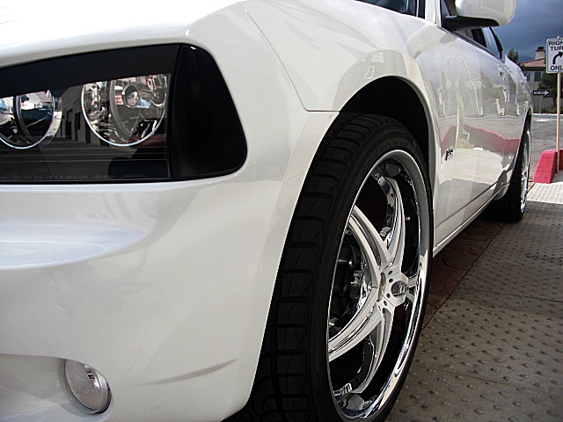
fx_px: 586
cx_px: 282
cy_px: 211
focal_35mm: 36
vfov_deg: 39.7
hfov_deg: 51.4
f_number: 2.8
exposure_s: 1/800
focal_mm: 6.3
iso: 50
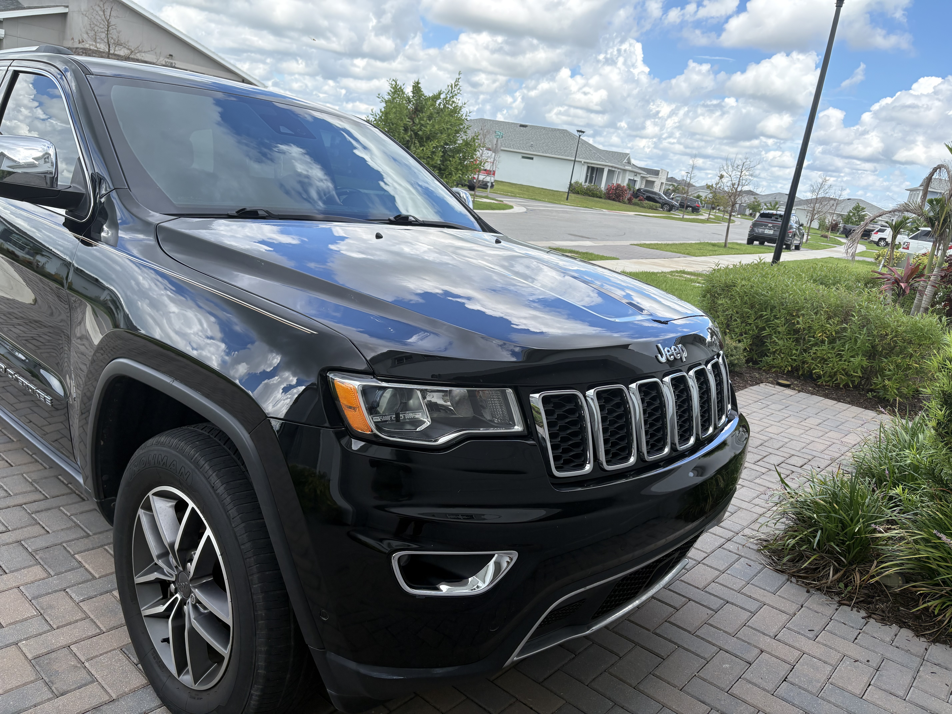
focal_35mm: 26
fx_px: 715
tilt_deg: -13.8
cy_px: 357
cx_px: 476
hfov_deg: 67.3
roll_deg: -8.3
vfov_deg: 53.1
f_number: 1.6
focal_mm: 5.96
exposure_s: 1/1484
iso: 64
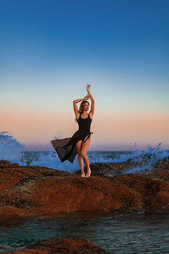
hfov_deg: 23.4
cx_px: 84
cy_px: 127
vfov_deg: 34.5
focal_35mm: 58
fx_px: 408
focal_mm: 58
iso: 100
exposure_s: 1/400
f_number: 1.4
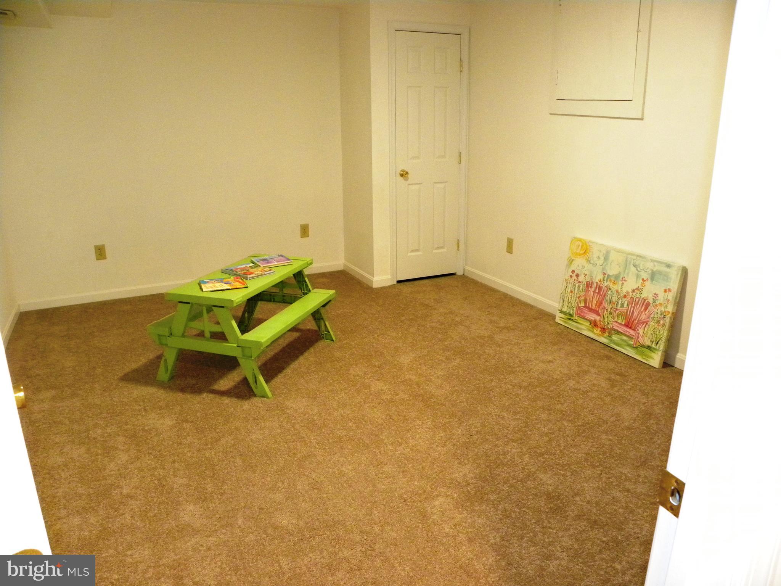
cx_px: 390
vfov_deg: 53.1
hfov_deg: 67.3
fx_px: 587
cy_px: 293
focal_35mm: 26
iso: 400
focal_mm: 4.6
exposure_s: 1/30
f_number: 2.8
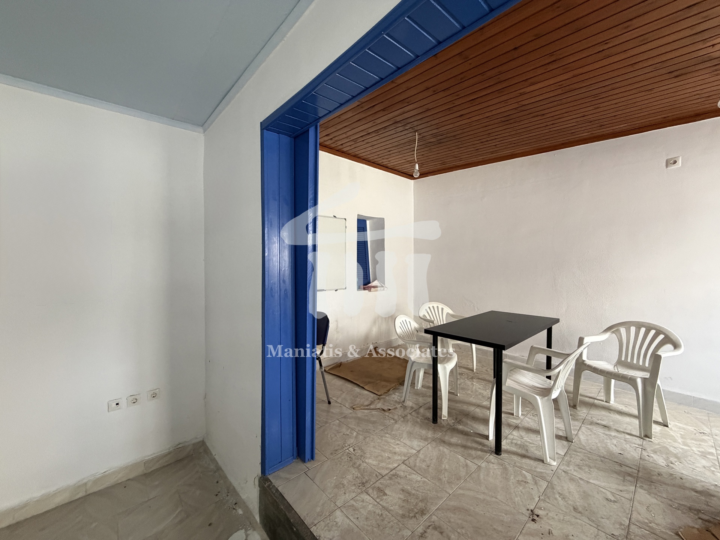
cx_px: 360
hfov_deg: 102.1
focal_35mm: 14
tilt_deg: -1.0
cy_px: 270
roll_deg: +0.8
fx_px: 291
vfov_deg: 85.7
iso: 400
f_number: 2.2
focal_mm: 2.22
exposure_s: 1/60
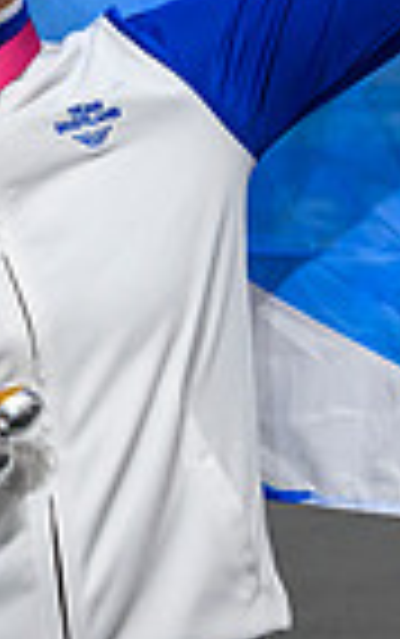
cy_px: 122
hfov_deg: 9.6
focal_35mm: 125
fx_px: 2176
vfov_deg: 16.6
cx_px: -460
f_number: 3.5
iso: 1250
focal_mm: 24
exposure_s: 1/640
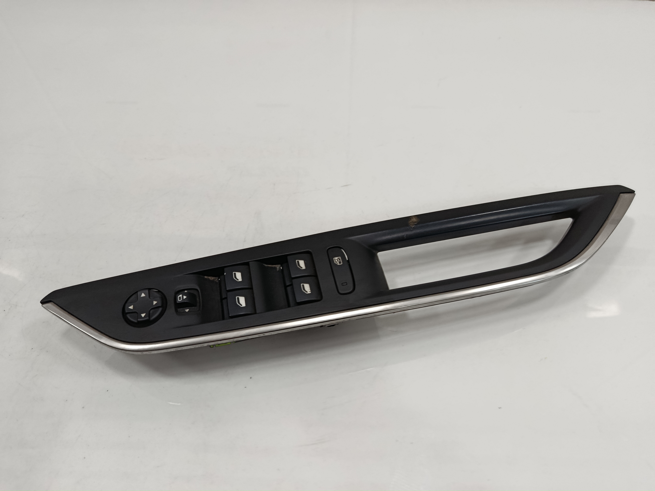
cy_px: 246
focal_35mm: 24
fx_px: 454
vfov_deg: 56.8
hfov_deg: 71.6
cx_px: 328
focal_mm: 5.24
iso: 831
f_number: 1.7
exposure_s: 1/100
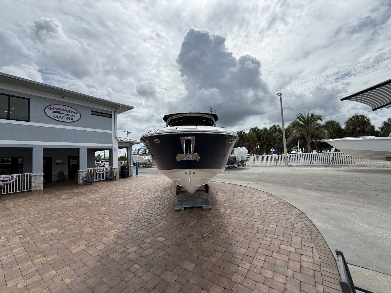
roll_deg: +2.4
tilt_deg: +4.6
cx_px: 196
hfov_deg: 102.1
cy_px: 146
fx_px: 158
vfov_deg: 85.7
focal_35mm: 14
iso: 50
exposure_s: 1/3460
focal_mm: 2.22
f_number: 2.2
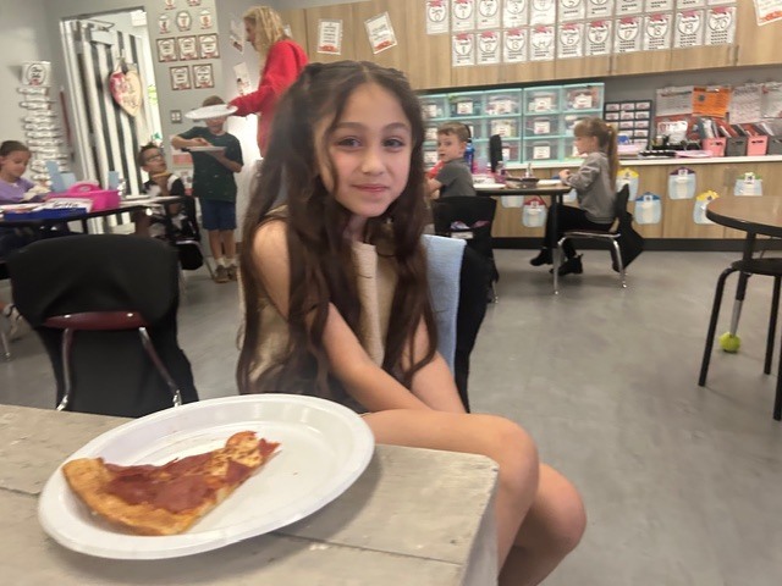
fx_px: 587
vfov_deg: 53.1
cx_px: 391
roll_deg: -0.8
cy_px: 293
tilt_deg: -10.6
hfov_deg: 67.3
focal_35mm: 26
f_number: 1.5
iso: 400
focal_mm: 5.7
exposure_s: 1/60
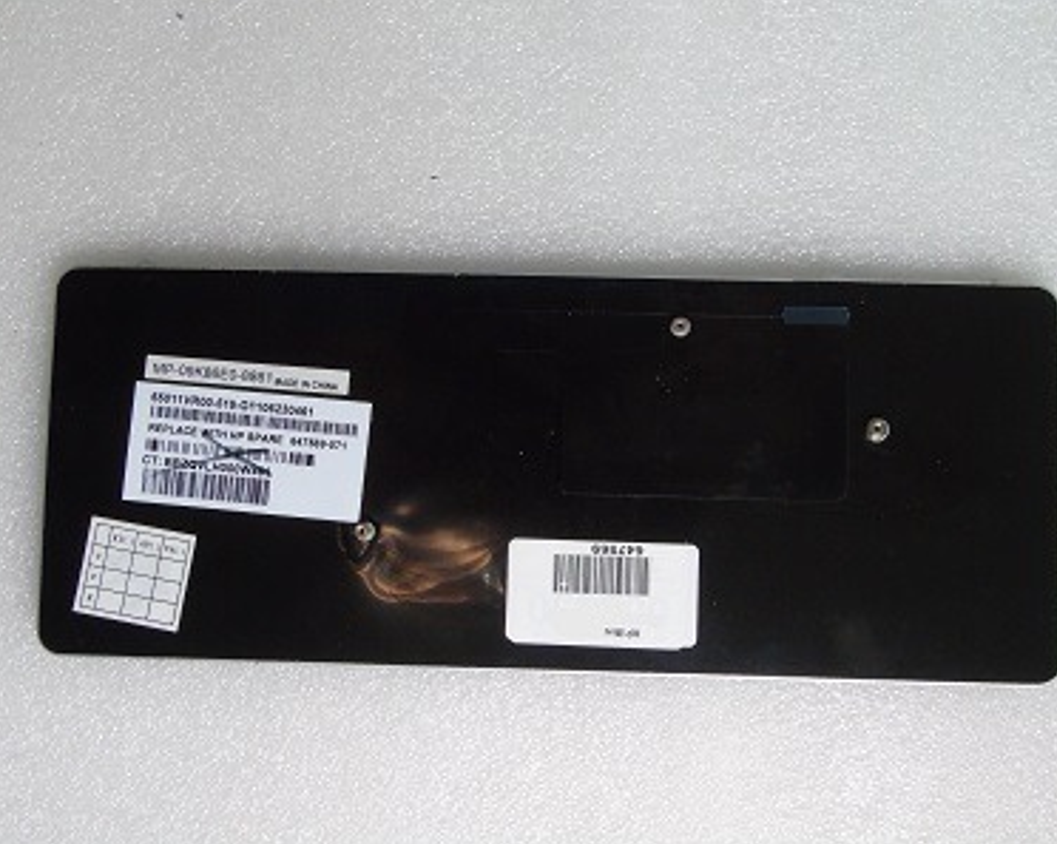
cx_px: 543
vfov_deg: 35.6
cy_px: 423
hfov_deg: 43.9
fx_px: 1313
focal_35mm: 42
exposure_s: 1/40
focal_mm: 7.1
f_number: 6.5
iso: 400
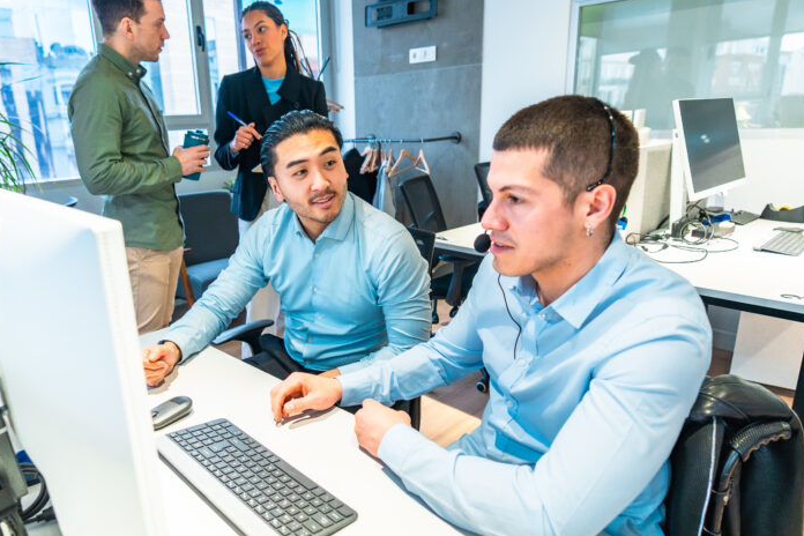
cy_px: 282
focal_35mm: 25
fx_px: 558
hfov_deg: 70.9
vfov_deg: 51.3
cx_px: 327
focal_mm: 17
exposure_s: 1/200
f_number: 2.8
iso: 800
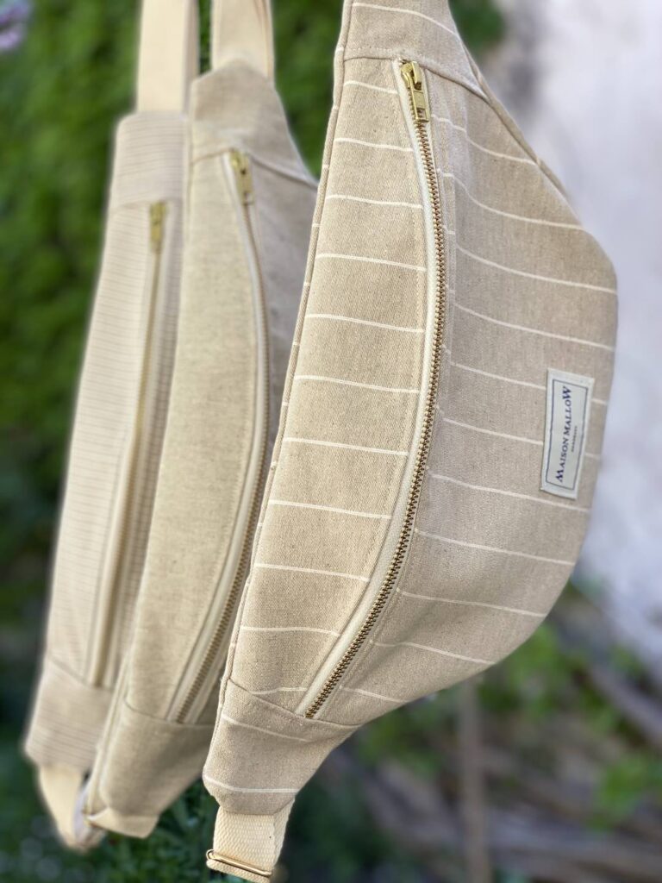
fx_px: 1326
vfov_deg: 36.8
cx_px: 331
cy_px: 442
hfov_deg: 28.0
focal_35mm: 52
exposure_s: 1/161
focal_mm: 6
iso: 20
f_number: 2
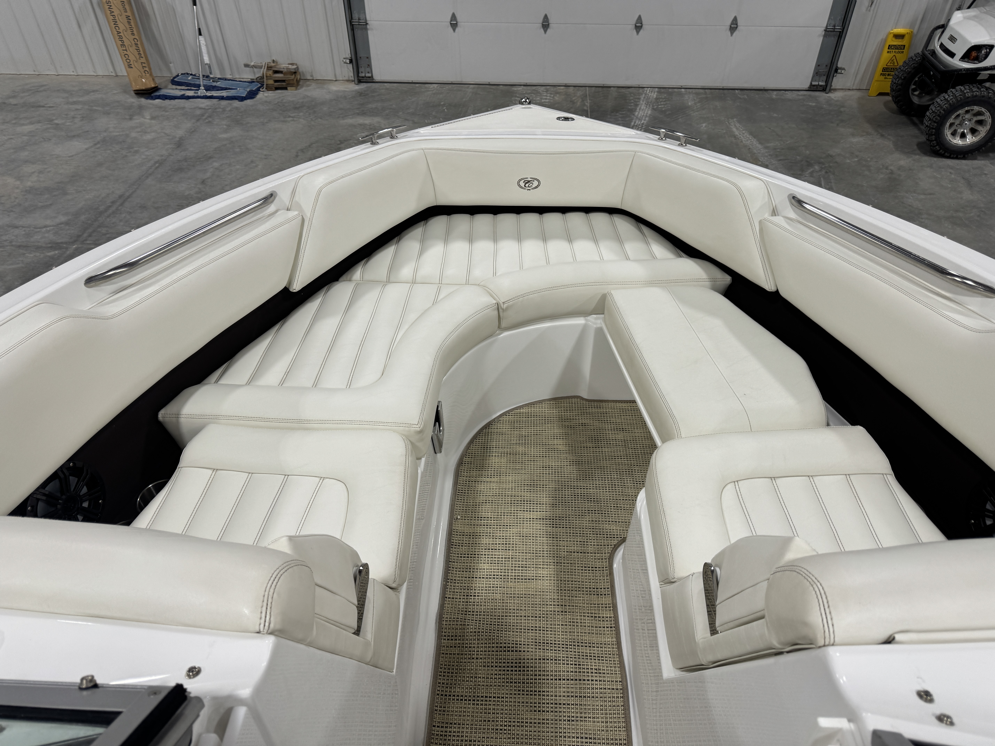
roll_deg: +1.8
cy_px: 373
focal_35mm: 24
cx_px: 498
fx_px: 690
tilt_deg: -42.5
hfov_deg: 71.6
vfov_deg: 56.8
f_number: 1.78
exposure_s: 1/120
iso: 80
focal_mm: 6.76
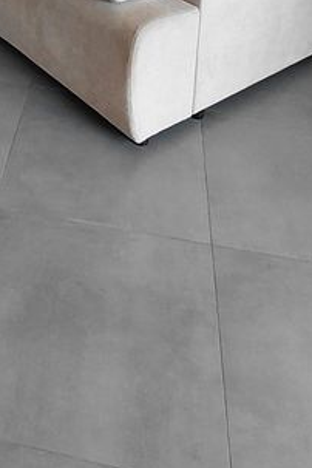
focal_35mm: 55
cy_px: -199
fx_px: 715
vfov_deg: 27.5
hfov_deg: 23.5
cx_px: -3
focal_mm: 1.64
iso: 80
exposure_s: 1/120
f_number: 2.2
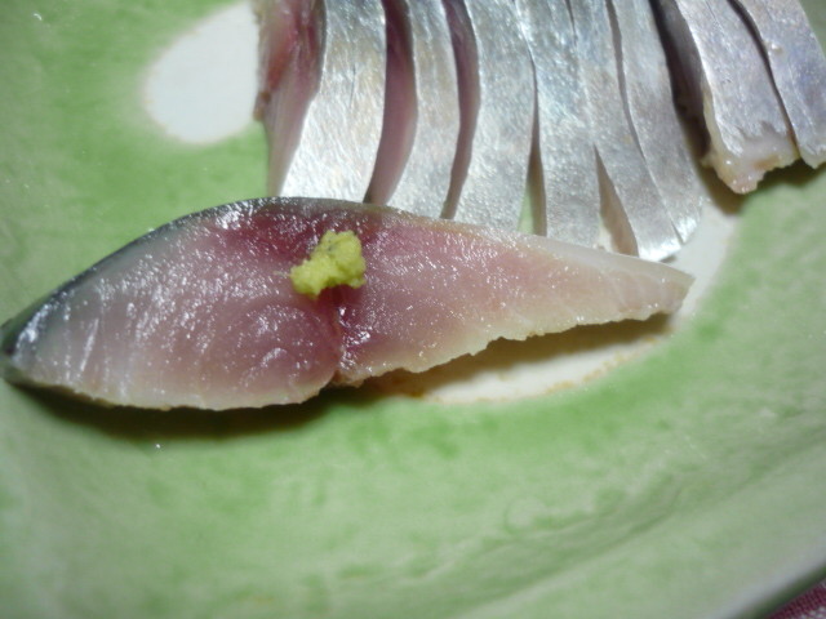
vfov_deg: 42.9
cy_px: 310
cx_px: 413
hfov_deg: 55.4
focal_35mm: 33
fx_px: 787
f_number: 2.8
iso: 160
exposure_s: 1/30
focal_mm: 5.5
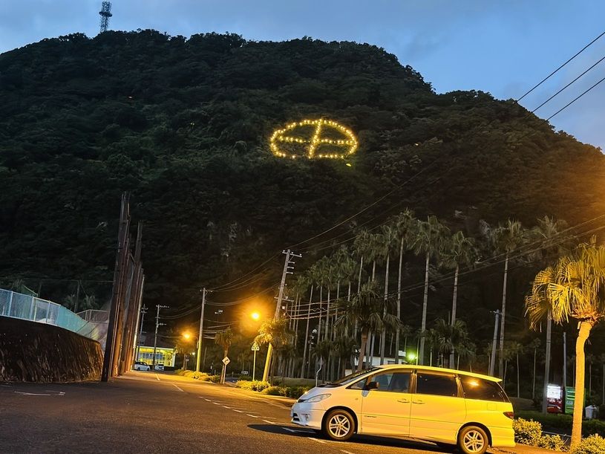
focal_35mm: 48
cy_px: 227
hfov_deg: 39.7
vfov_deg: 30.3
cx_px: 302
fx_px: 839
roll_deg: -4.9
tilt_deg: +9.2
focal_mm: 6.86
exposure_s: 1/24
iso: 1000
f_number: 1.78
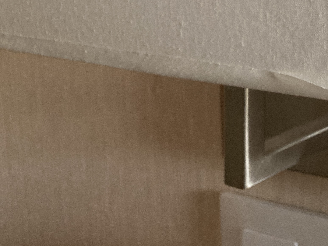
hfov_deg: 23.7
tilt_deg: -10.8
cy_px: 71
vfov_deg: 20.1
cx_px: 421
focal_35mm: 73
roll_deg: -1.8
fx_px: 692
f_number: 1.8
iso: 320
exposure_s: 1/43
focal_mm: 3.99
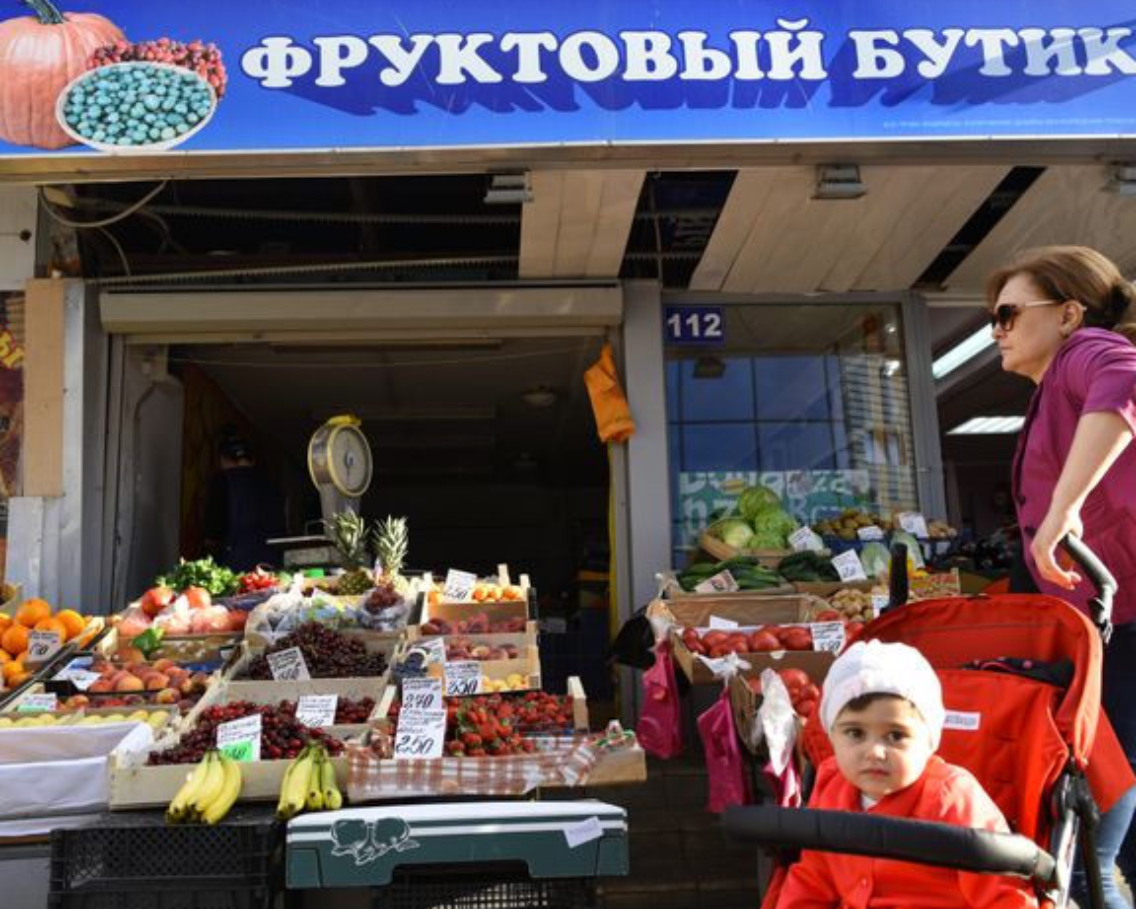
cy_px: 452
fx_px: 1110
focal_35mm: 33
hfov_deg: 54.2
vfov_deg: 44.6
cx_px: 546
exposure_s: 1/400
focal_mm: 29
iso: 400
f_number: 5.6
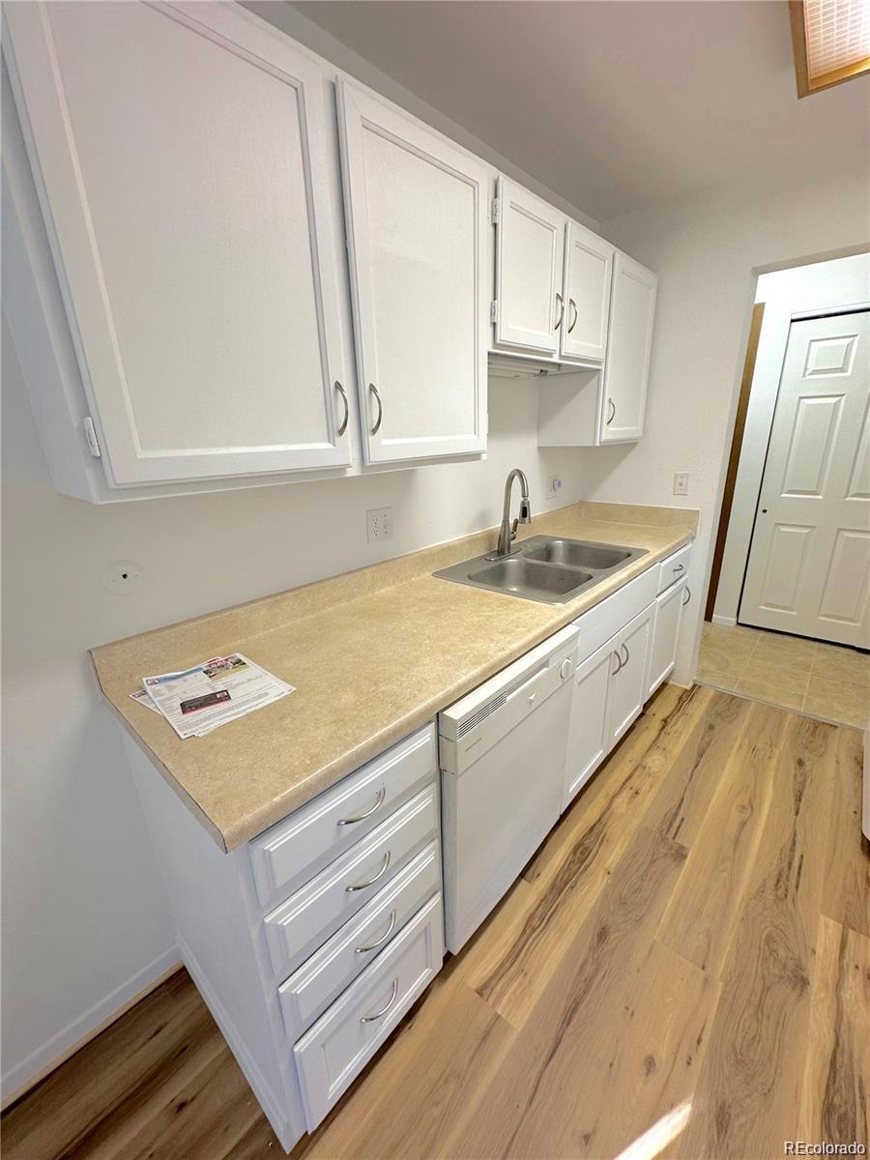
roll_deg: +1.4
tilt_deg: -17.6
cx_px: 435
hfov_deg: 85.7
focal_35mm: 14
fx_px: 469
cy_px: 580
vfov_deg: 102.1
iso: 100
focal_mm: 2.22
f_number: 2.2
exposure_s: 1/120
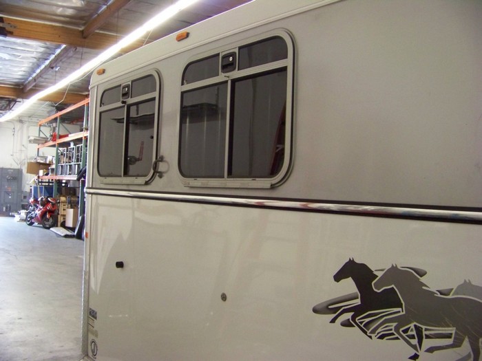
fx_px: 501
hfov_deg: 51.4
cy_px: 180
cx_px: 241
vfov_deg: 39.7
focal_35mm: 36
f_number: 2.8
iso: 400
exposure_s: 1/25
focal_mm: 5.85
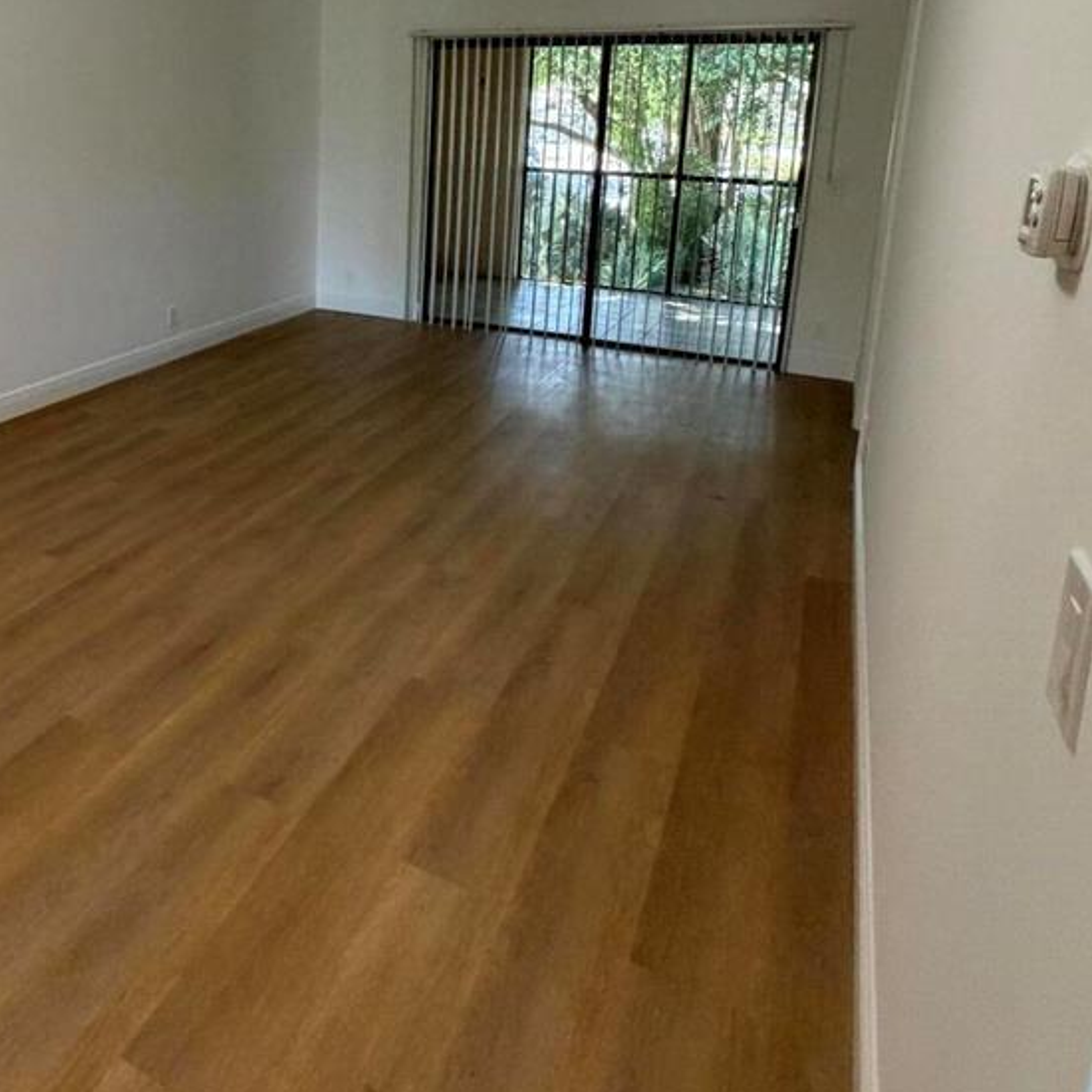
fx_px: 964
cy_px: 292
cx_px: 304
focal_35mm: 27
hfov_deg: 56.8
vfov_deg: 56.6
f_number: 2.2
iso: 500
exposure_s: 1/60
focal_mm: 2.22
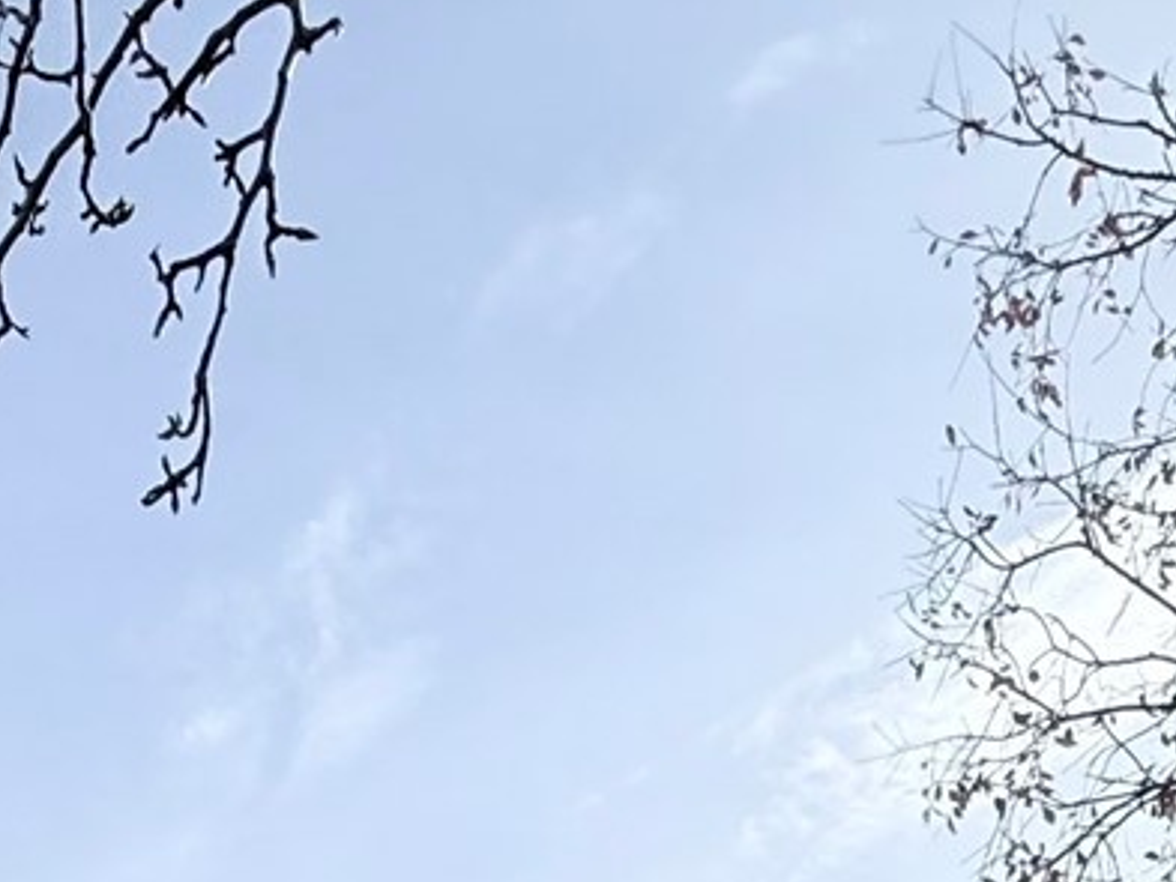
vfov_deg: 13.4
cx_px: 371
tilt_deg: +4.0
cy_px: 2242
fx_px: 2481
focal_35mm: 73
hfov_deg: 26.5
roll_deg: -0.6
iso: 50
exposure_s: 1/2717
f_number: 2.2
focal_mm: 2.22
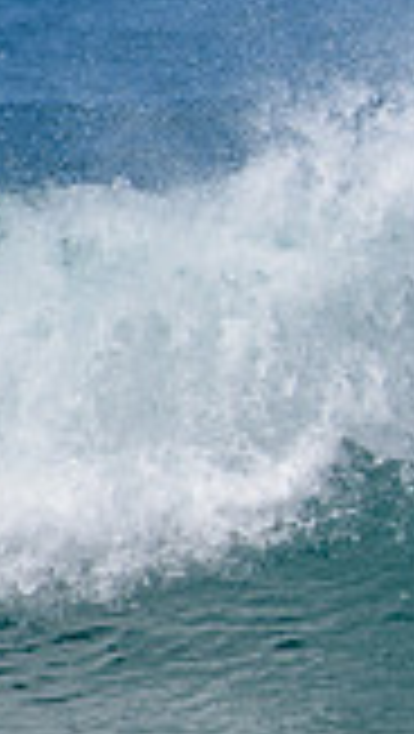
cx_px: 1166
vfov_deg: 1.2
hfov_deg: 0.7
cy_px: 281
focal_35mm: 1867
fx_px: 36342
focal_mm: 500
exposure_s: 1/2000
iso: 160
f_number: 5.6
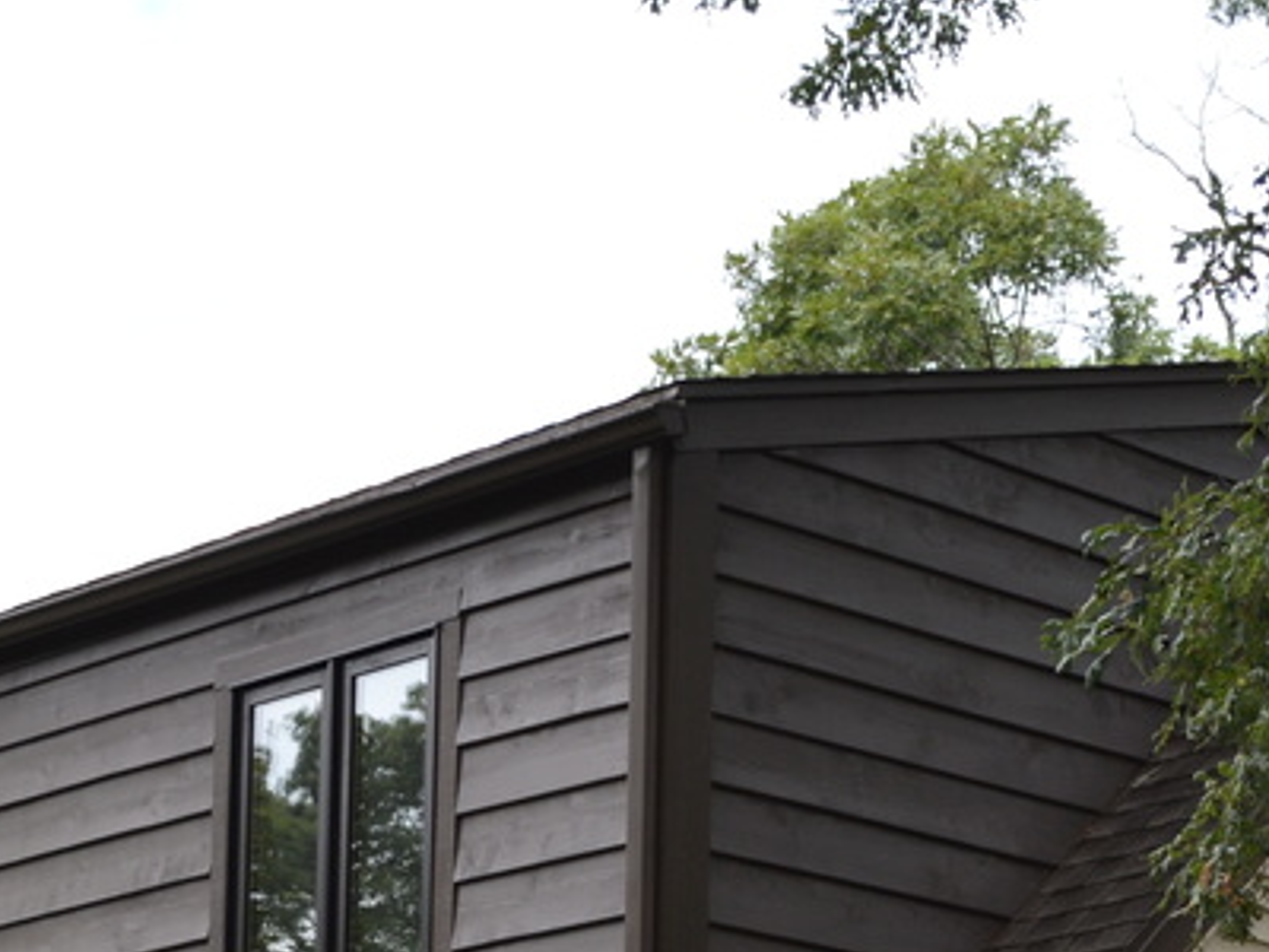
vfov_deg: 12.0
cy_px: 1504
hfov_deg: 16.8
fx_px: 4289
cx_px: 825
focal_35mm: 117
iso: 100
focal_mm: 20
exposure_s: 1/200
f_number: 4.5
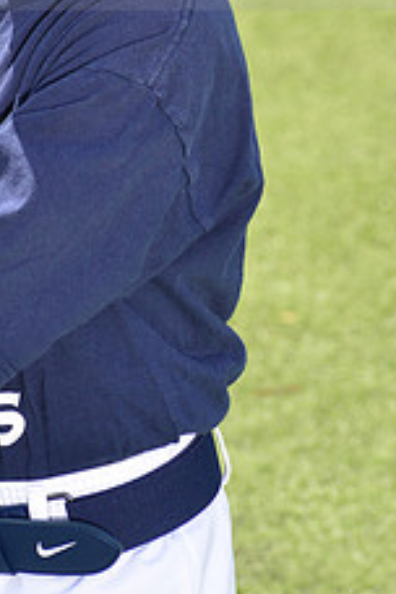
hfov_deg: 3.7
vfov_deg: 5.6
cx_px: 22
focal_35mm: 369
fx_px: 6088
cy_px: -73
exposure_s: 1/250
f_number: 11
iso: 250
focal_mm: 145
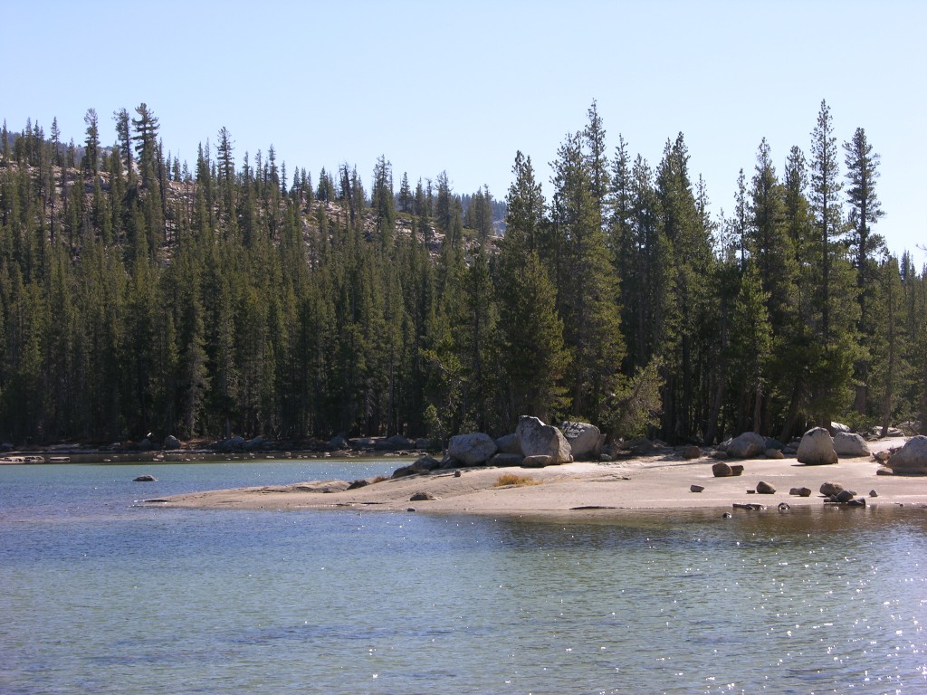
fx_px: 2196
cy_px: 348
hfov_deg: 23.8
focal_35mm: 82
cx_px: 464
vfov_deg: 18.0
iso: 50
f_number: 4.9
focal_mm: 21
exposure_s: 1/252
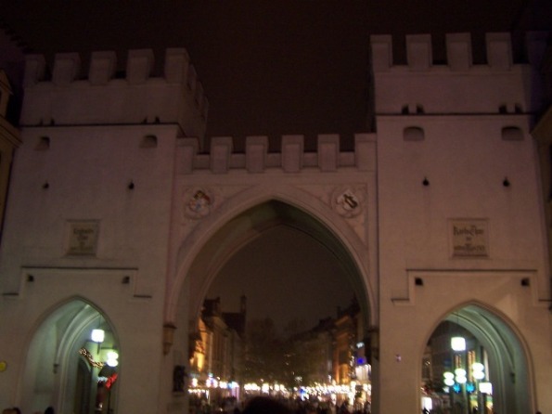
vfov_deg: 37.7
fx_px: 606
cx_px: 276
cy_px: 207
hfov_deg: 49.0
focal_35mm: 38
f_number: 2.8
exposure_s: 1/8
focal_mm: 6.3
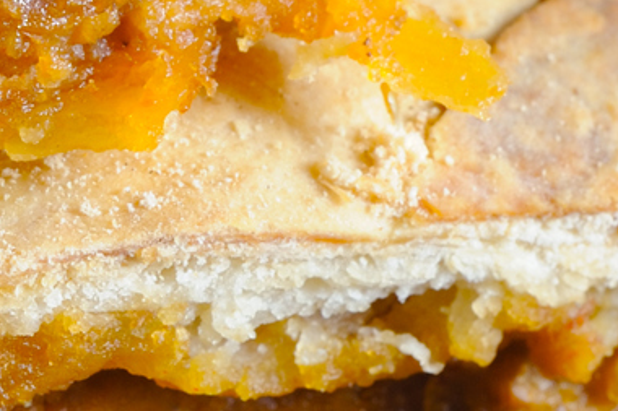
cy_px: 102
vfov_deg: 4.9
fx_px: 4787
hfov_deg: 7.2
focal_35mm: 279
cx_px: -529
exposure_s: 1/200
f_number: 11
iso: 200
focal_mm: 50
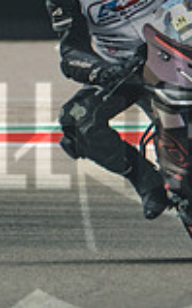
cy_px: 139
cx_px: 132
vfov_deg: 0.9
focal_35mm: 2234
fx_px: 18754
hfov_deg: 0.6
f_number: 5.6
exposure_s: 1/1250
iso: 1600
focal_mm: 400
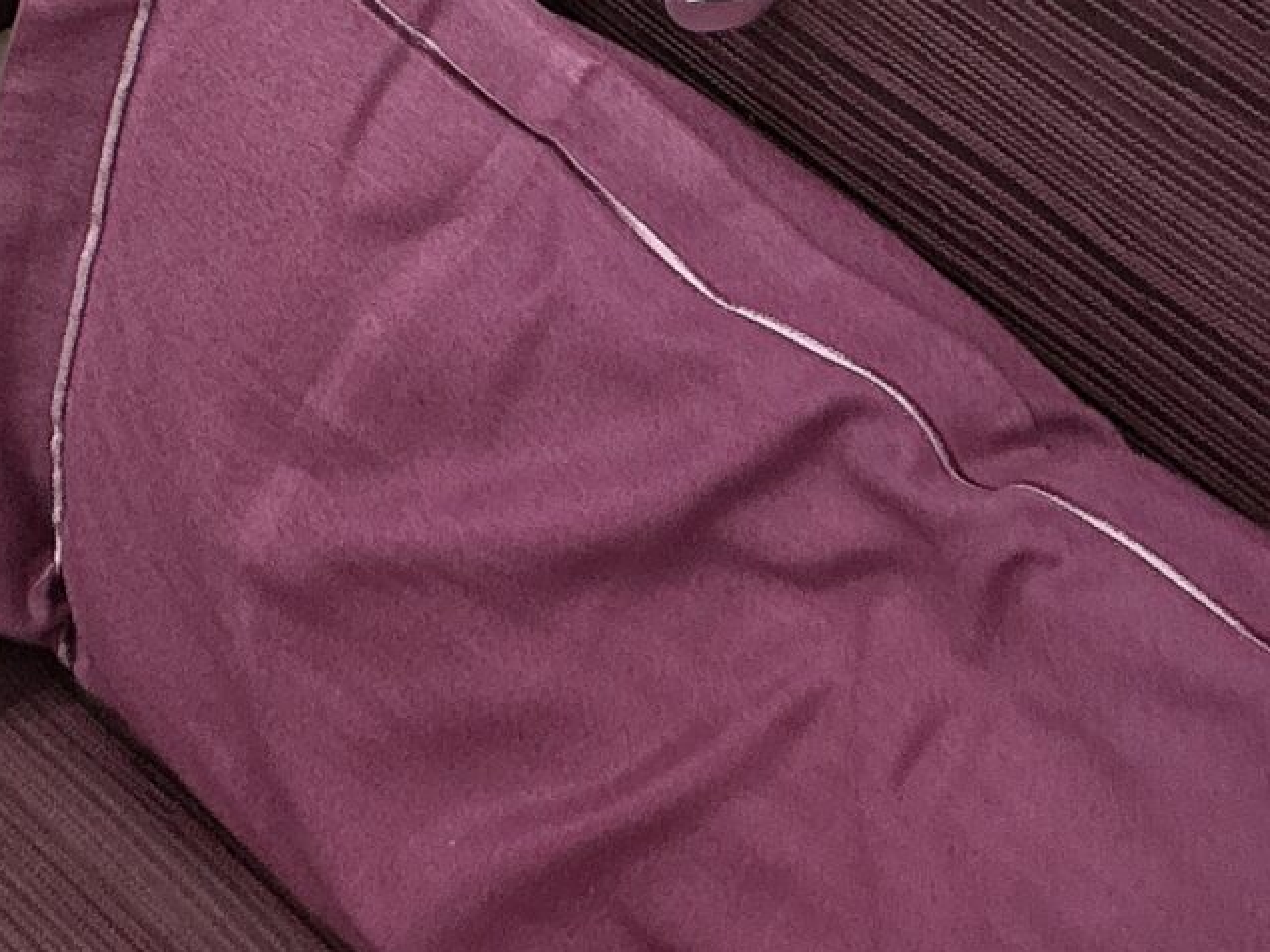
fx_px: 3851
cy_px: 94
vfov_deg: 14.0
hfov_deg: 18.7
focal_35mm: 105
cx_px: 471
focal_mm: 5.96
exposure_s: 1/29
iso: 640
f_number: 1.6
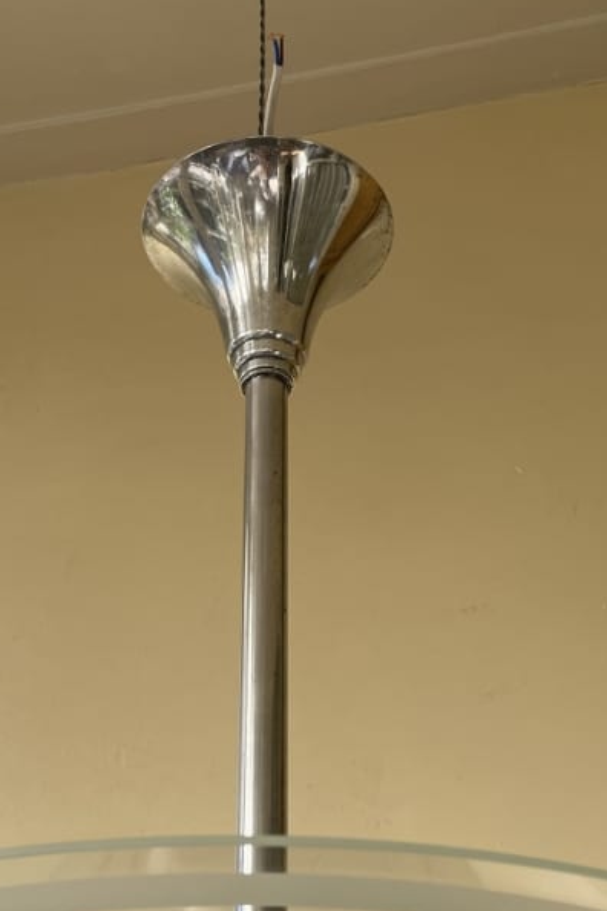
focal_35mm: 55
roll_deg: +0.7
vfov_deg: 36.2
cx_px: 264
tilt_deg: +38.4
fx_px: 1391
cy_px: 458
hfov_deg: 24.6
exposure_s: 1/590
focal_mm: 4.2
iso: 32
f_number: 1.6
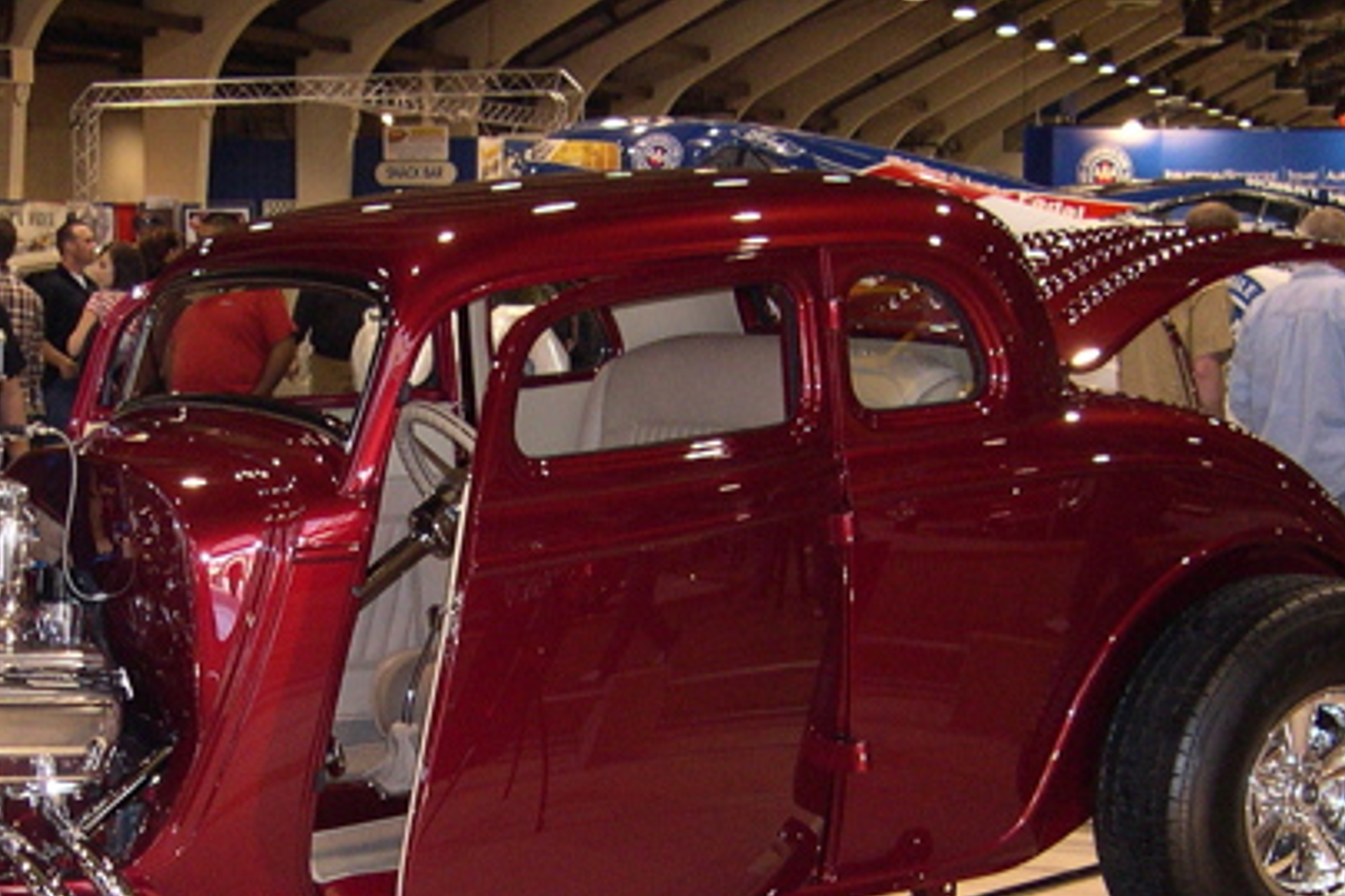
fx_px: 2914
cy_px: 717
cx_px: 511
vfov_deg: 17.4
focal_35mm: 78
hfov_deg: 25.9
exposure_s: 1/60
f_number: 2.8
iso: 252
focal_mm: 8
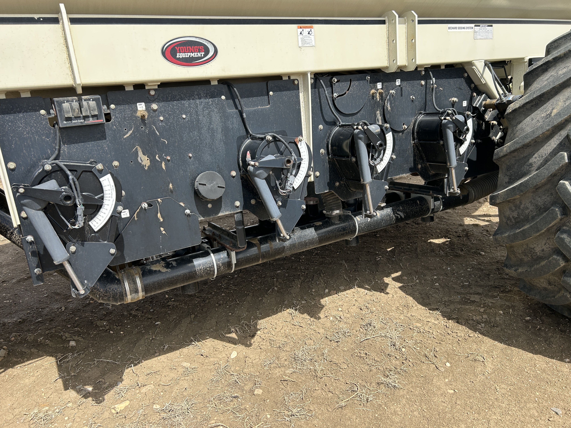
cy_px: 214
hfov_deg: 67.3
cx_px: 286
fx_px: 429
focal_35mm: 26
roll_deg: +2.9
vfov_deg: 53.1
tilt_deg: -20.0
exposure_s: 1/2513
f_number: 1.5
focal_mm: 5.7
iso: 50
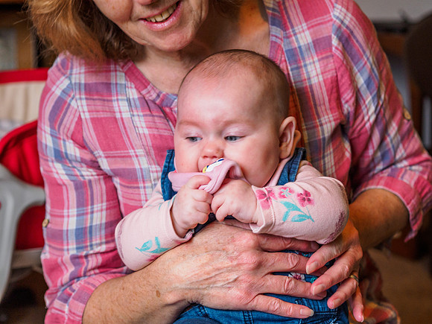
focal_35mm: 90
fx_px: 1123
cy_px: 162
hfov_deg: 21.8
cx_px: 216
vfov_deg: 16.4
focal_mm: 45
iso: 800
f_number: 2.8
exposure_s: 1/80
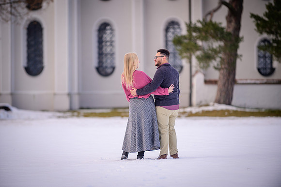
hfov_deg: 10.3
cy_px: 94
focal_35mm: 200
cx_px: 140
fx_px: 1560
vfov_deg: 6.9
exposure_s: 1/500
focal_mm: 200
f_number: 2.8
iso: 250
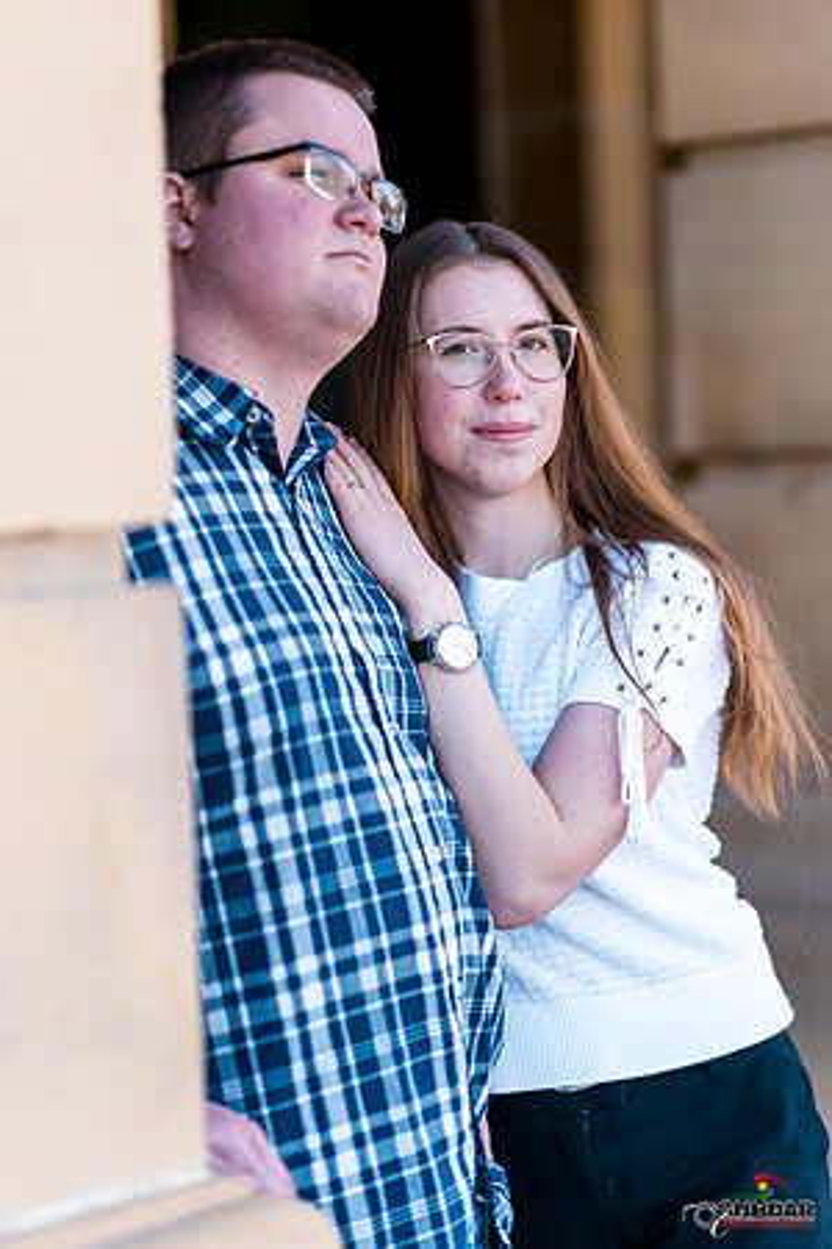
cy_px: 624
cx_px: 416
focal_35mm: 85
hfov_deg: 16.1
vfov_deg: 23.9
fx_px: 2946
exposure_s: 1/1600
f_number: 1.4
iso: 160
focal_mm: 85
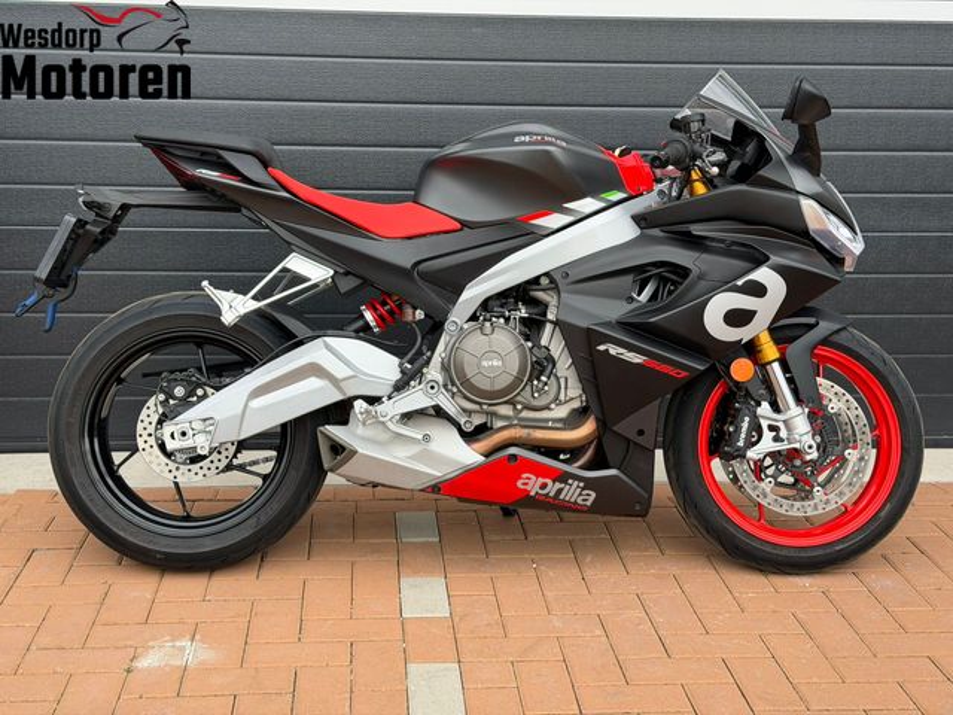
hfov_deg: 39.7
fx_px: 1321
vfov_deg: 30.3
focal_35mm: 48
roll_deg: -1.0
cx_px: 476
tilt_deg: -13.4
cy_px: 358
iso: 80
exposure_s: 1/875
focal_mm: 6.76
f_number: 1.78
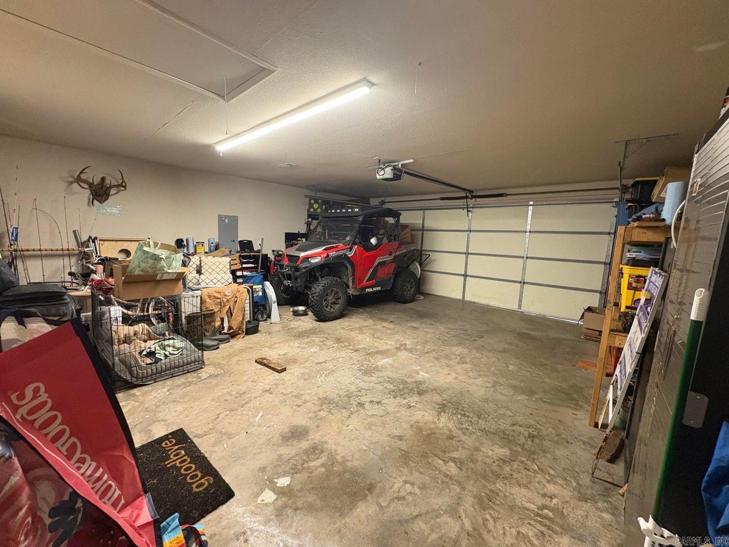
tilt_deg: -7.1
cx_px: 364
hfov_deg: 102.1
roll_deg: -1.9
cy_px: 274
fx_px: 295
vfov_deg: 85.7
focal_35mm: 14
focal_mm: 2.22
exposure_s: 1/60
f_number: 2.2
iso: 400
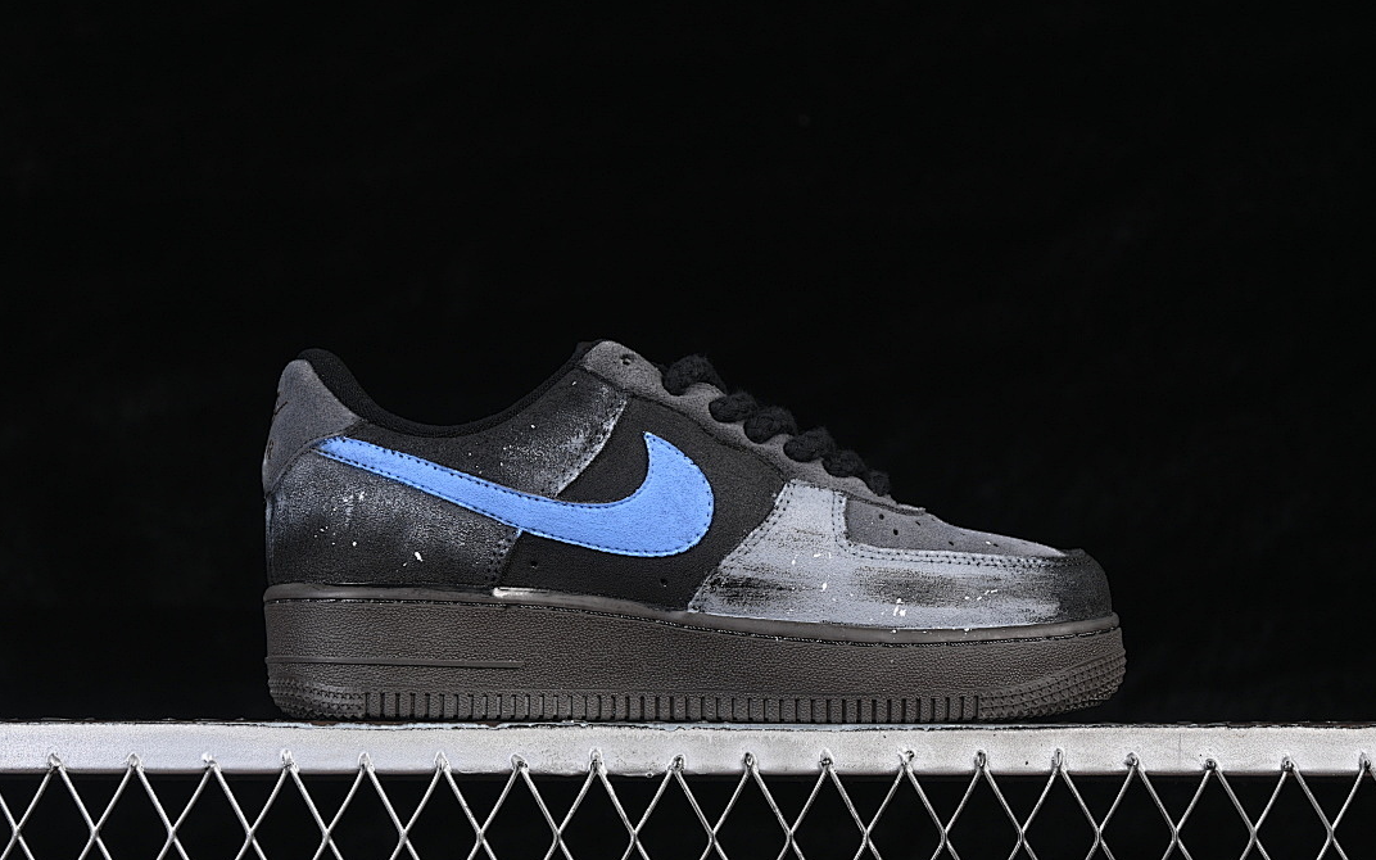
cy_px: 435
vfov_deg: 16.9
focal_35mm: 77
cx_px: 689
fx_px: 2888
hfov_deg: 26.8
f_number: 6.3
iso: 160
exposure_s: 1/60
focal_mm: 50
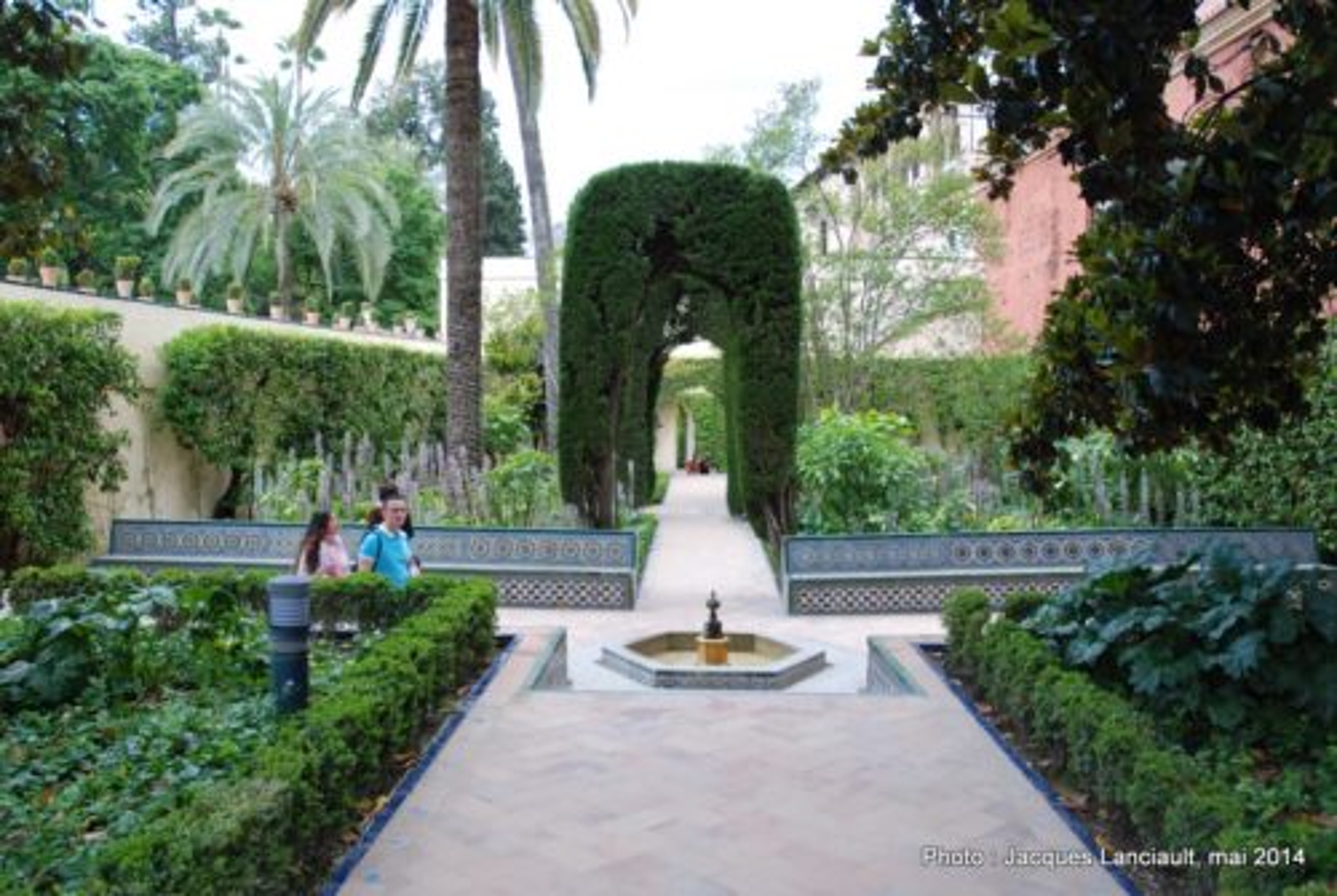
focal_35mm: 27
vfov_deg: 48.1
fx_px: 1004
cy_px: 448
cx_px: 668
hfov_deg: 67.3
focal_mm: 18
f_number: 5.6
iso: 200
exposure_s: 1/100
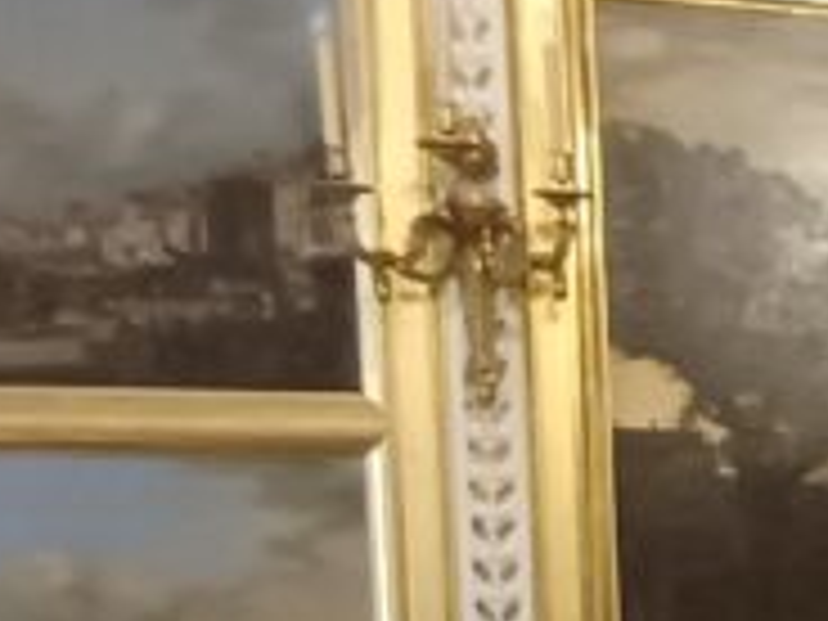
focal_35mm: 89
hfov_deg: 16.6
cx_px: 1656
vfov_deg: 16.0
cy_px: 720
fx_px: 2129
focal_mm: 1.64
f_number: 2.2
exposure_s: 1/20
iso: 500
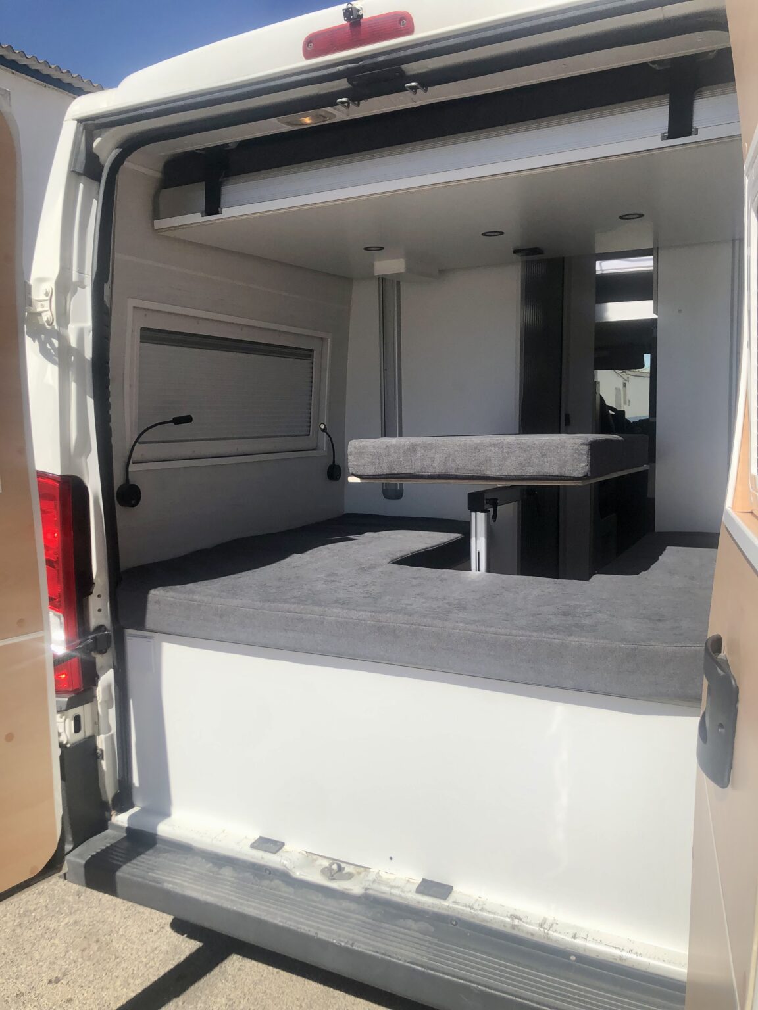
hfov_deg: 49.7
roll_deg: +3.7
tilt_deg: -3.6
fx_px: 818
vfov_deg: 63.4
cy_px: 505
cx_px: 379
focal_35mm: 28
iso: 25
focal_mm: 4
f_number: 1.8
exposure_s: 1/3690
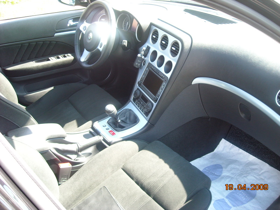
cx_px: 140
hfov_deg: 52.6
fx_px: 283
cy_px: 105
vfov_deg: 40.7
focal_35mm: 35
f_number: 2.8
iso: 129
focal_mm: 5.7
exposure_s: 1/60
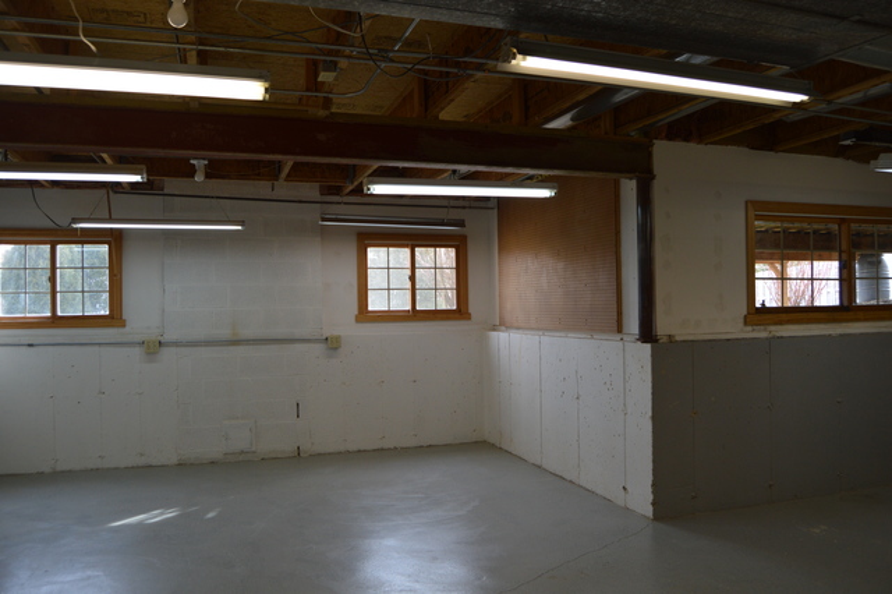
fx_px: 669
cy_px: 297
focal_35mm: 27
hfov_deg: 67.4
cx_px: 446
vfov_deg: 47.9
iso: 400
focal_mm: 18
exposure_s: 1/100
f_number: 5
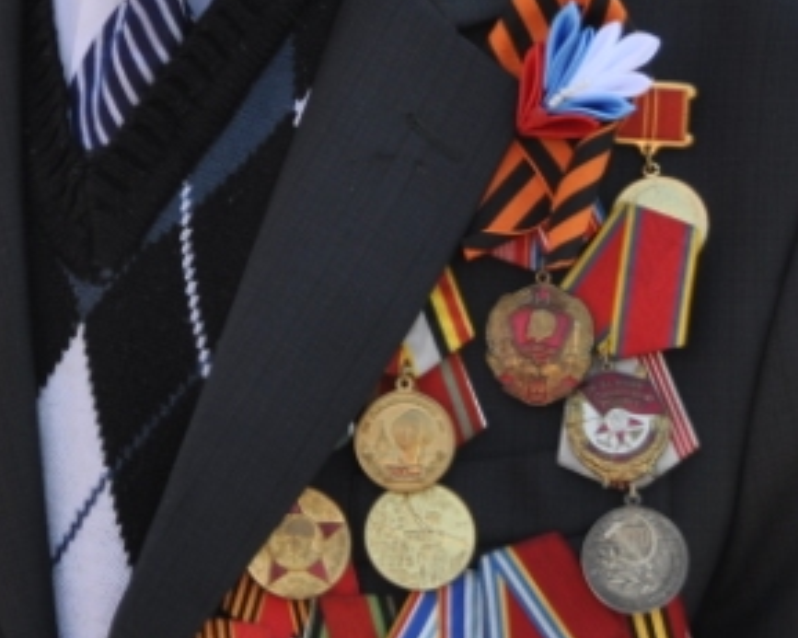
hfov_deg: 4.3
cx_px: 182
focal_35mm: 449
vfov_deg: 3.4
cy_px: -122
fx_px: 10601
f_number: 7.1
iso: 200
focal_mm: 90
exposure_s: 1/200
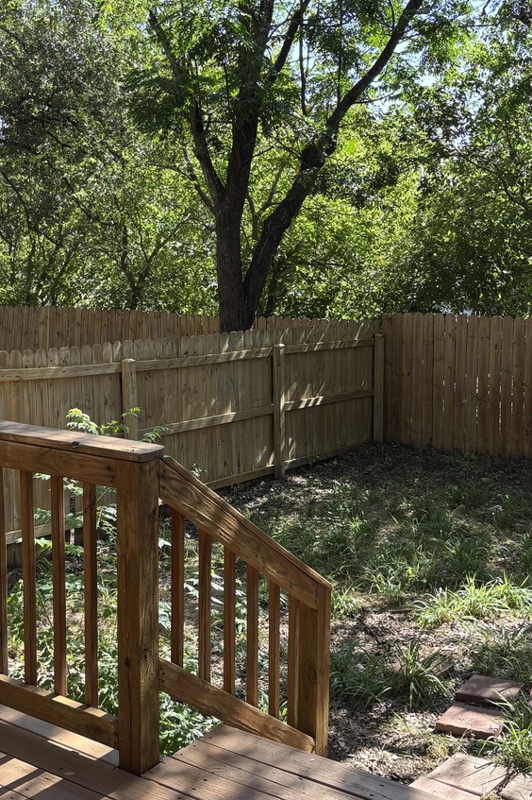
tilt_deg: -9.5
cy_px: 397
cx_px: 190
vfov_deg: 42.8
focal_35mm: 46
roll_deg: +1.5
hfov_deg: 29.1
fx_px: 1020
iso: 50
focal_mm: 5.96
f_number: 1.6
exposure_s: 1/334
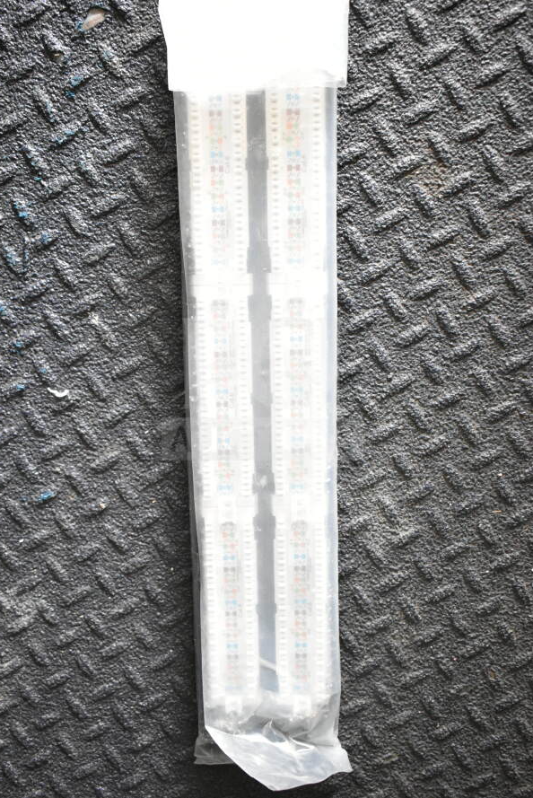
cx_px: 262
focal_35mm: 37
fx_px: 820
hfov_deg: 36.0
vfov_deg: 51.9
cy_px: 389
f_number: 3.8
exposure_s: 1/40
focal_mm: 24
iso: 4500
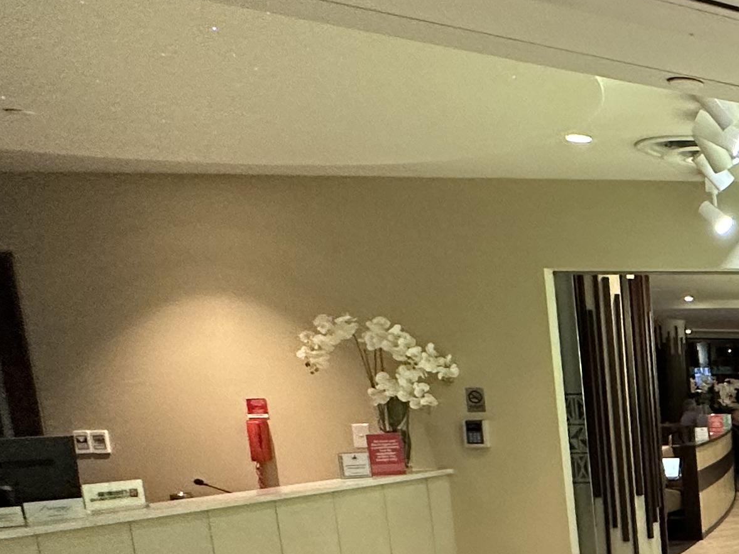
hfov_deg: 28.1
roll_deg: +0.1
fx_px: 1025
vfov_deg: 28.6
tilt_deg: -10.0
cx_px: 1080
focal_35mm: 48
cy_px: 542
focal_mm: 2.22
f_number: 2.2
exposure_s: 1/100
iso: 250
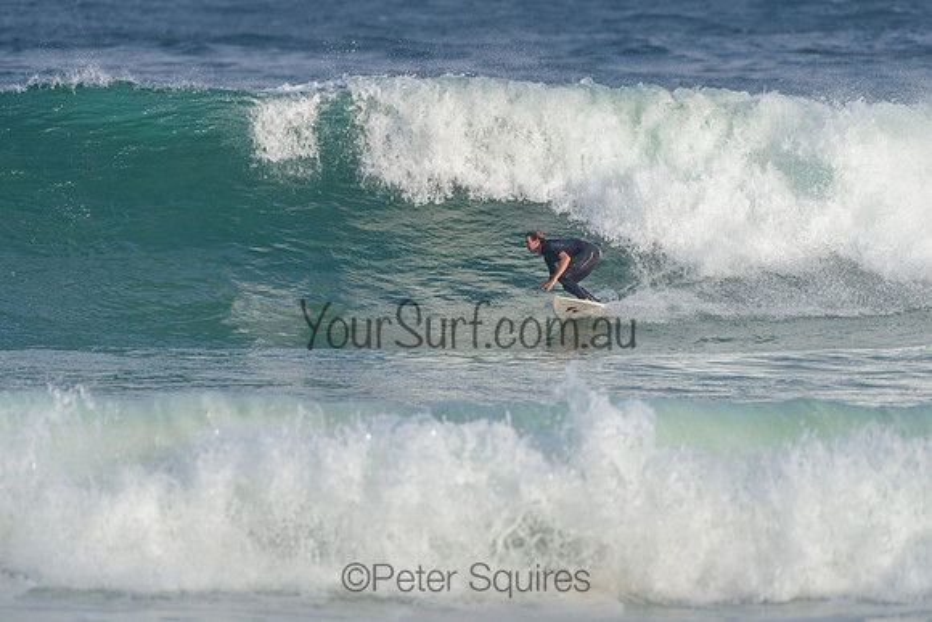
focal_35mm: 613
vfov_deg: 2.2
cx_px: 492
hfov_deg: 3.4
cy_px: 245
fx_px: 15862
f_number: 5.6
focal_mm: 500
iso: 200
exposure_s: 1/2000
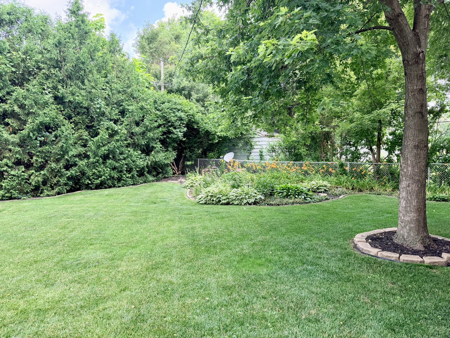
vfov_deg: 56.8
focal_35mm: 24
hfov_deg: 71.6
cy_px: 169
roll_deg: +1.1
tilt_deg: -3.3
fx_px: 312
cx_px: 225
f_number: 1.78
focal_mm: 6.76
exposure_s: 1/240
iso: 80
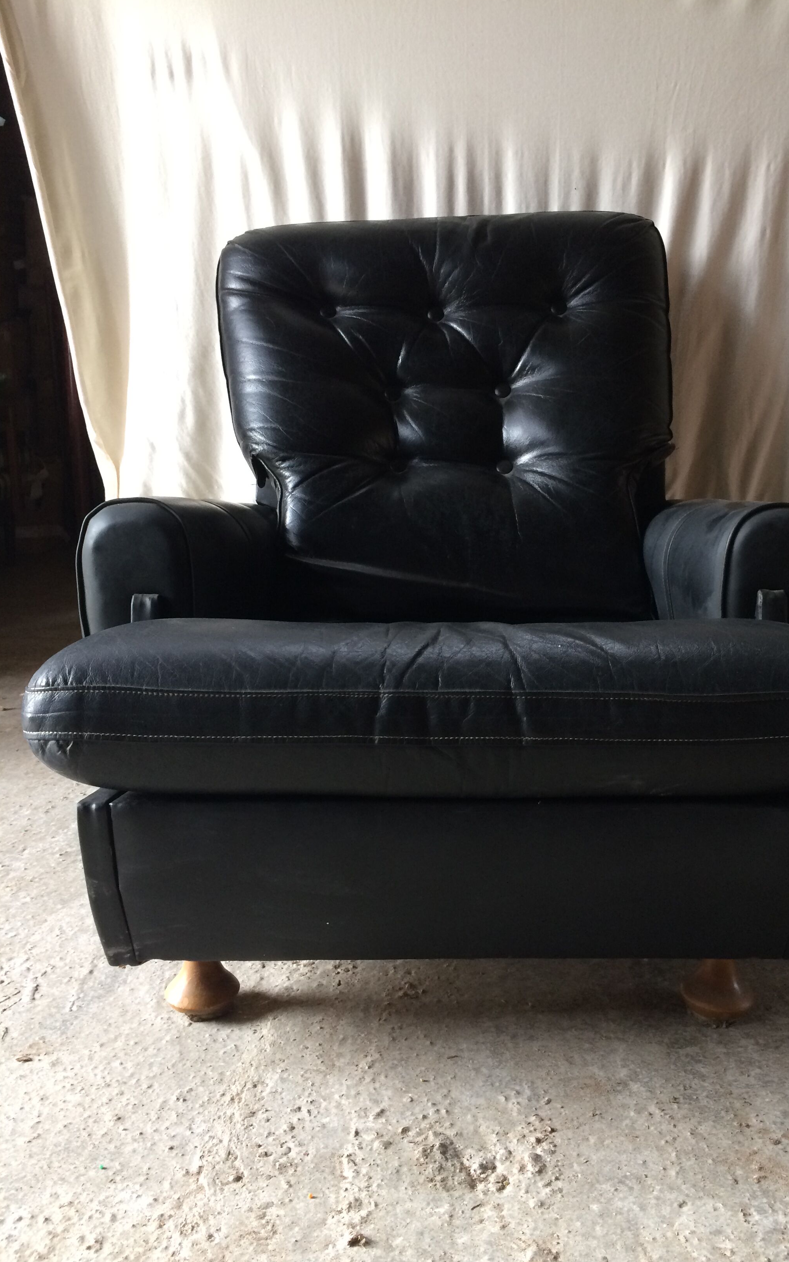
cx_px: 473
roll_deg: -1.4
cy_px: 630
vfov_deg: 61.2
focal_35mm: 31
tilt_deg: -11.6
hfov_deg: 40.4
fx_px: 1067
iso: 80
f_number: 2.2
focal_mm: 4.15
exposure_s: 1/33
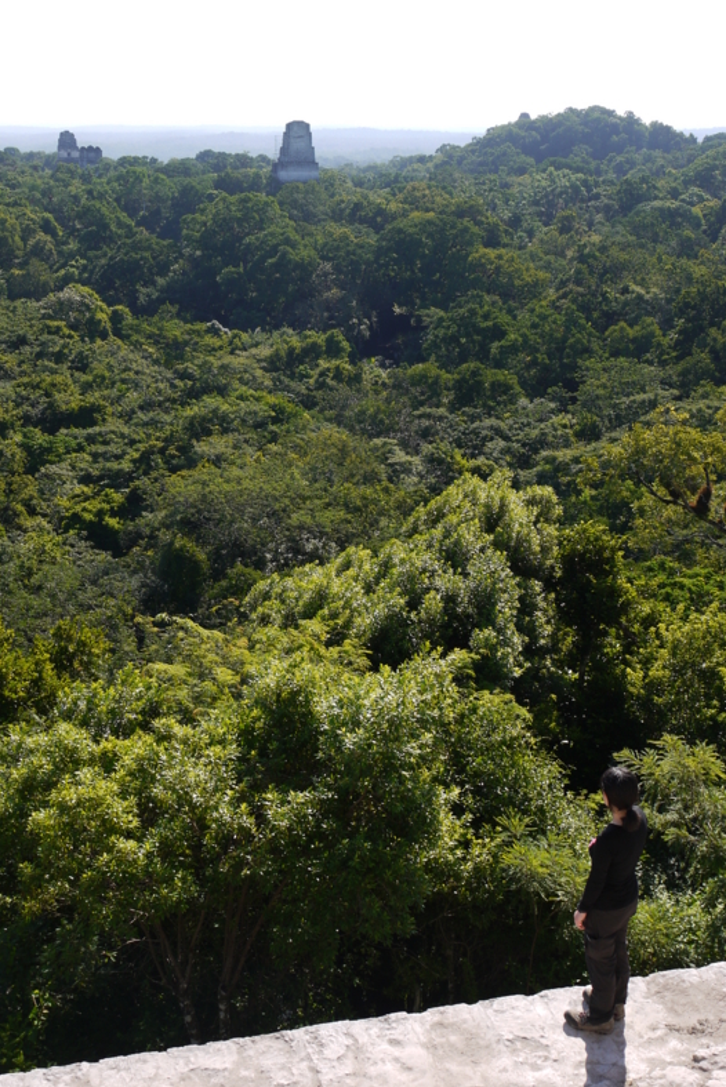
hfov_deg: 35.1
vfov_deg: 50.7
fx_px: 1148
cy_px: 541
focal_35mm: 38
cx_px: 340
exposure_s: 1/250
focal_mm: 18
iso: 100
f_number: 7.1
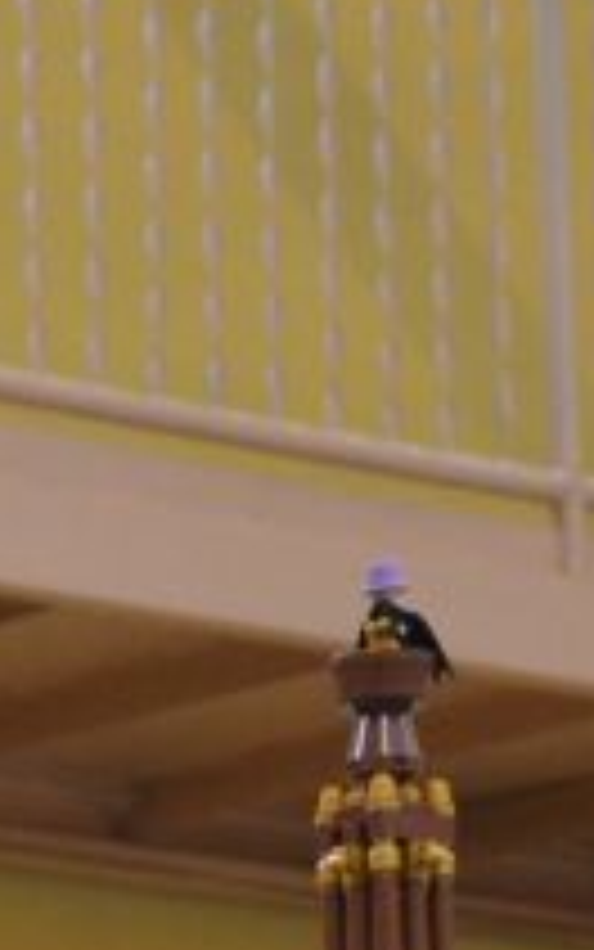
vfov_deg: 6.2
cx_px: -1652
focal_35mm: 325
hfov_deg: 3.8
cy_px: 2350
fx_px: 8421
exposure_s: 1/50
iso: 500
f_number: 4.5
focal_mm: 25
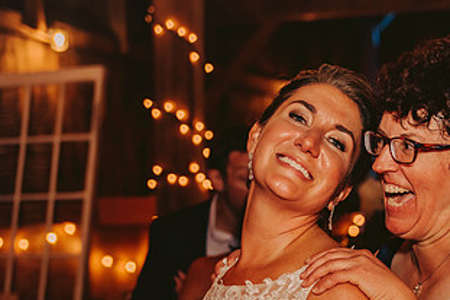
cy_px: 273
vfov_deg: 16.0
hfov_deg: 23.8
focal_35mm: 84
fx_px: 1049
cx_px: 366
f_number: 2.8
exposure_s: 1/160
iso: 1000
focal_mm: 45
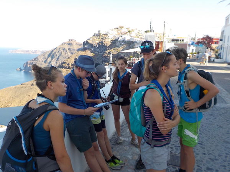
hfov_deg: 60.0
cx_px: 115
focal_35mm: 30
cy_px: 86
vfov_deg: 46.8
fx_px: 199
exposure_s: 1/400
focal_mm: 4.1
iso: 125
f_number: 3.3
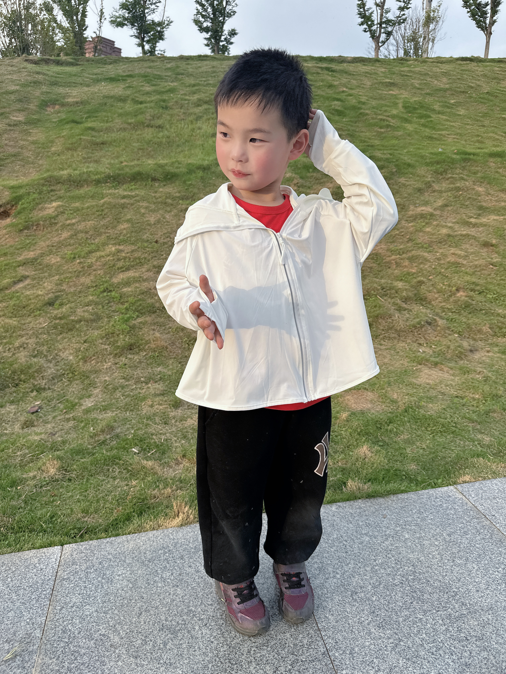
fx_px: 468
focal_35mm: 24
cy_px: 337
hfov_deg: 56.8
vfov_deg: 71.6
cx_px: 253
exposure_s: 1/1285
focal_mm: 6.86
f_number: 1.78
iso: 80
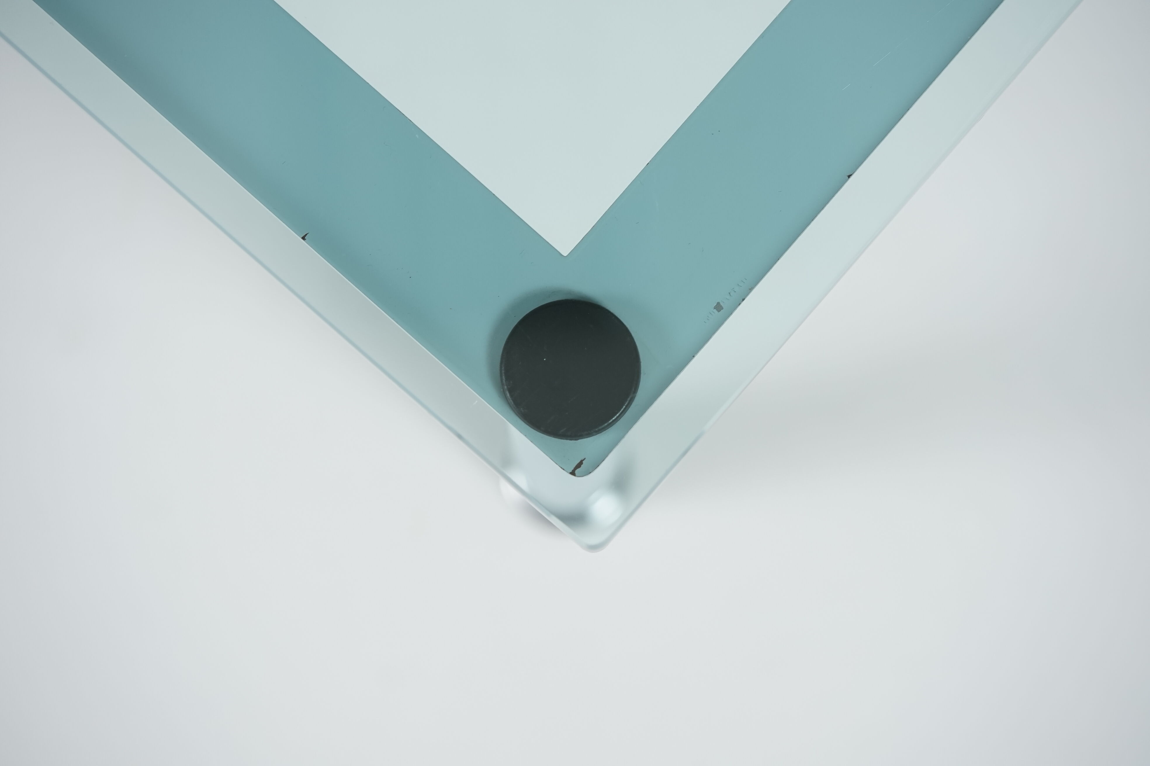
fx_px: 2875
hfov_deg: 22.6
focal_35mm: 90
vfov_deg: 15.2
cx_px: 575
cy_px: 383
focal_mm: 90
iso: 640
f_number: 3.5
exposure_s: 1/100
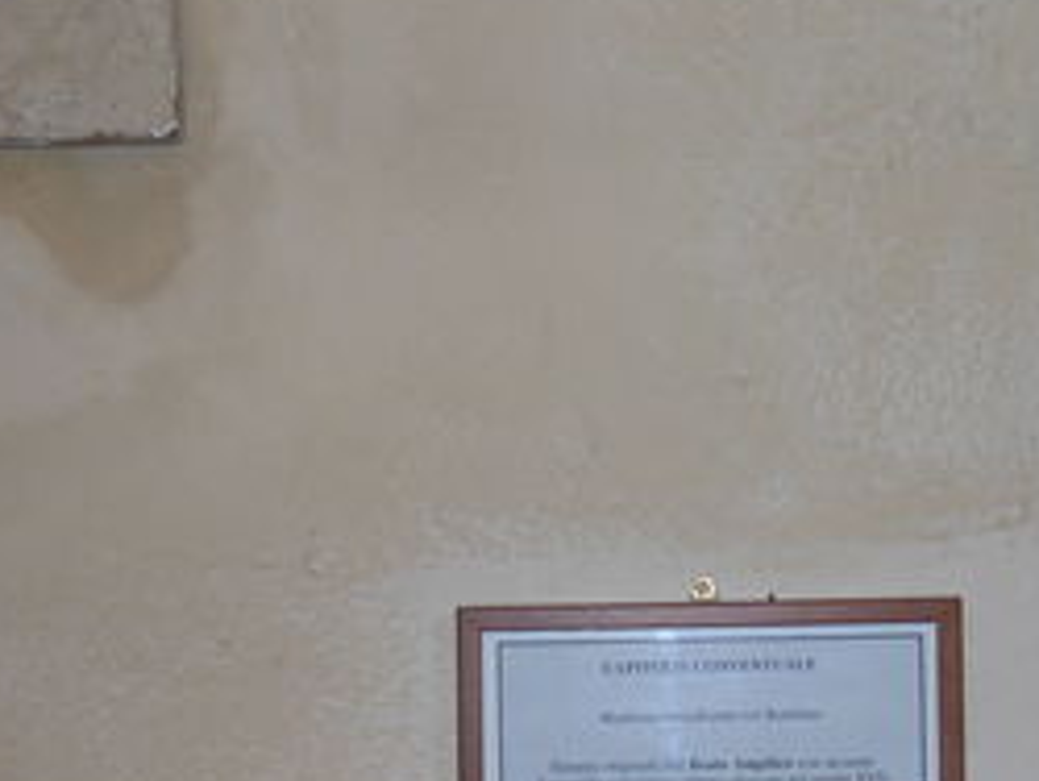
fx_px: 1983
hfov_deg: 29.2
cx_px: 657
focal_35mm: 66
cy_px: 517
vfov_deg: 22.2
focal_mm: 6
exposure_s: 1/30
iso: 100
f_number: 3.5
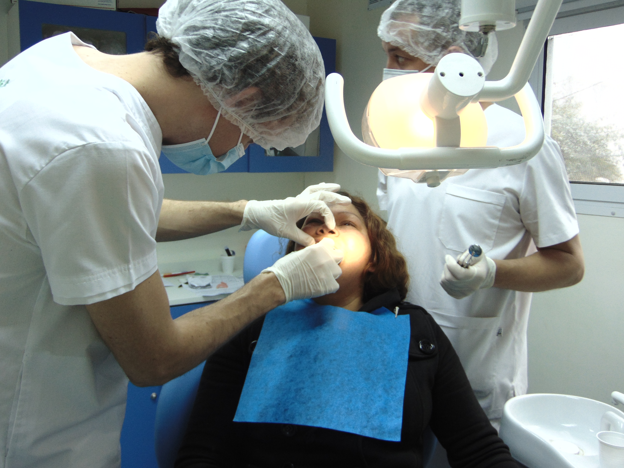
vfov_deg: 40.7
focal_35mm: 35
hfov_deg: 52.6
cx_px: 312
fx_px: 631
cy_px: 234
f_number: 3.2
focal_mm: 6.3
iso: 80
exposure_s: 1/30
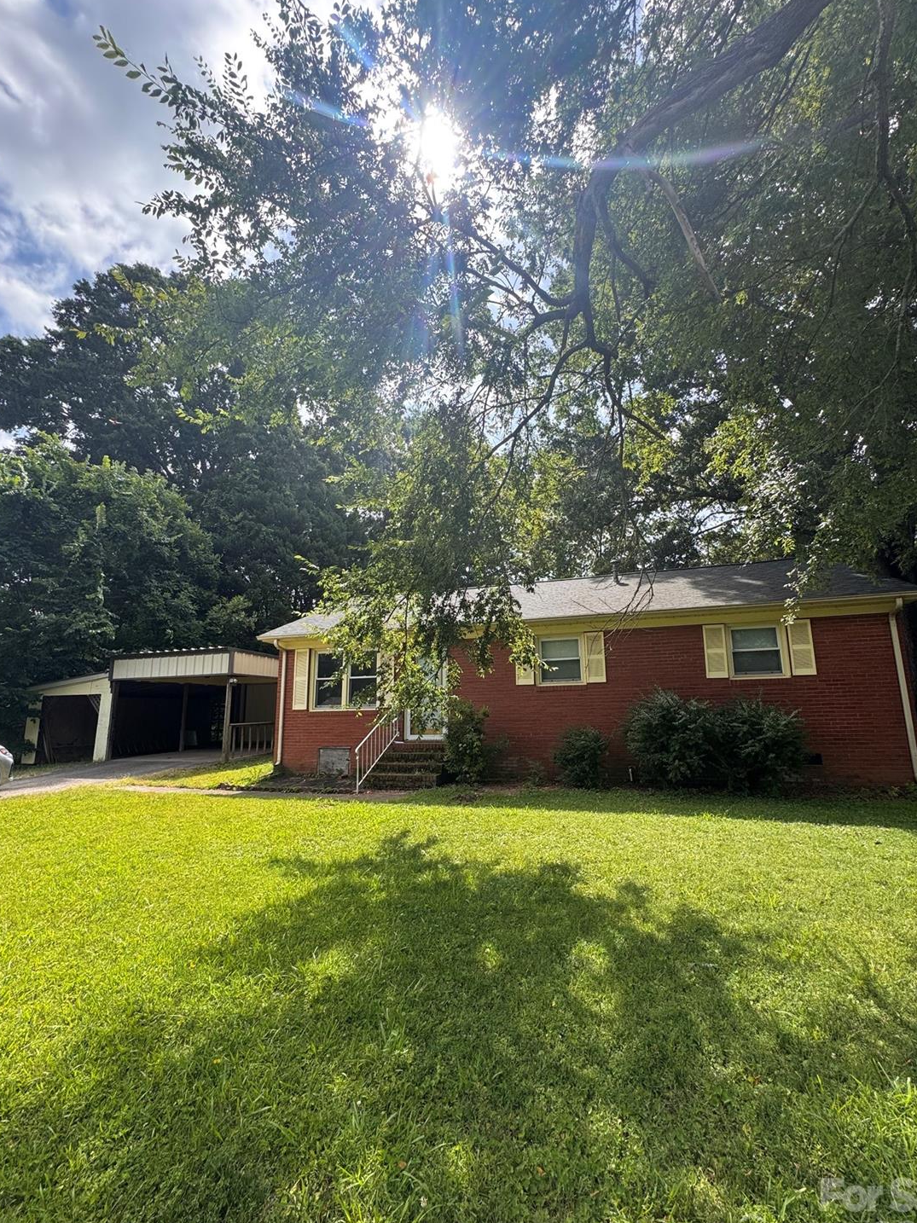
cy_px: 617
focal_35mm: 15
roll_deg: +2.4
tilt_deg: +12.3
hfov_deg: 81.7
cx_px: 482
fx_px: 530
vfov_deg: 98.2
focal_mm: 2.22
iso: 50
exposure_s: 1/596
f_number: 2.2
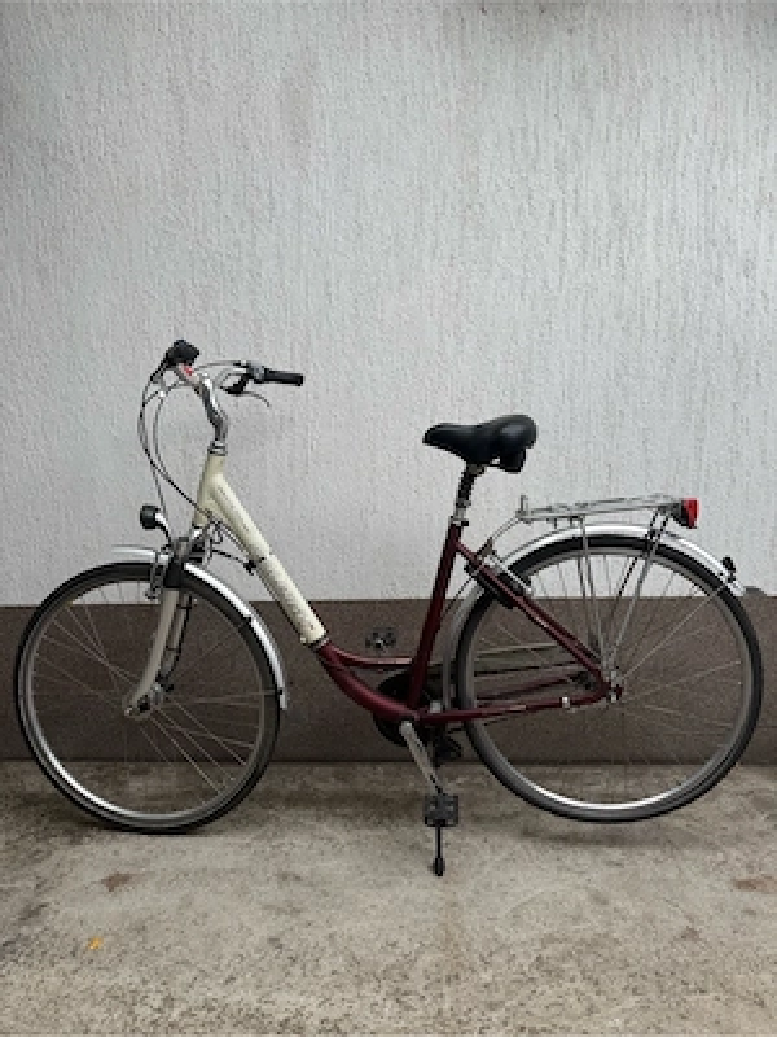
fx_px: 718
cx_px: 388
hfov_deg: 56.8
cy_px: 518
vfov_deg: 71.6
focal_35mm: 24
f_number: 1.78
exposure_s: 1/909
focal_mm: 6.76
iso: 80
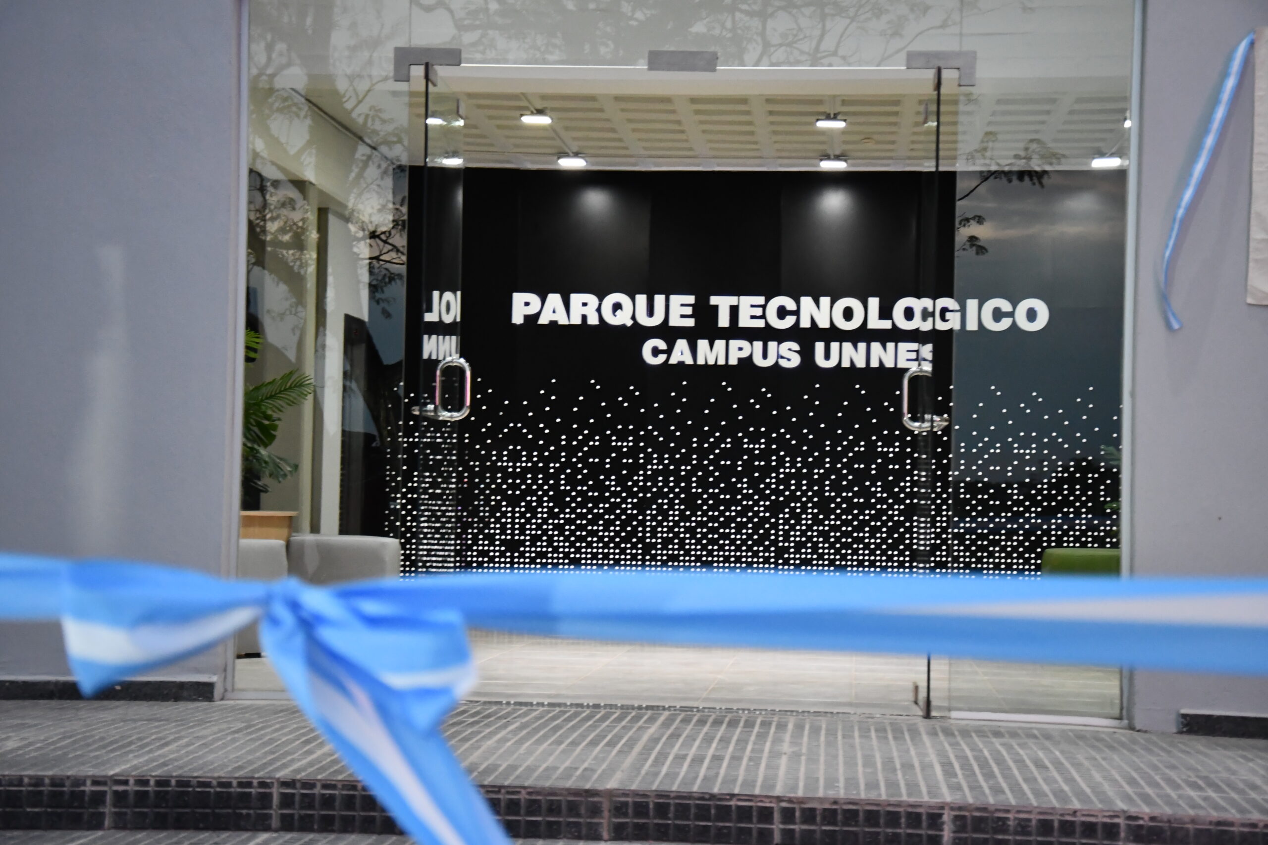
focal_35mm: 75
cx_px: 634
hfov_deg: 27.0
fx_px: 2642
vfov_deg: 18.2
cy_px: 422
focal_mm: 50
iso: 3200
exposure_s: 1/125
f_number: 5
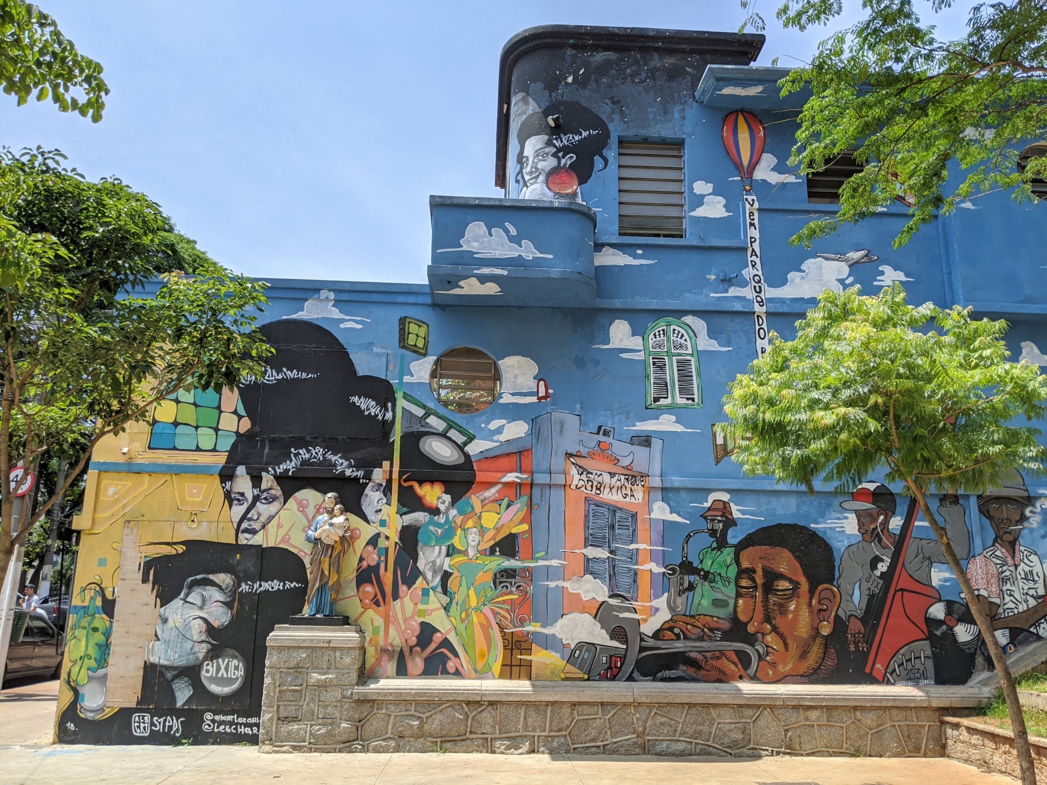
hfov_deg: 65.3
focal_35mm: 27
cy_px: 392
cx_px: 524
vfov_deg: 51.4
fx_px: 817
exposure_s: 1/2611
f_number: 1.8
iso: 64
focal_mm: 4.44
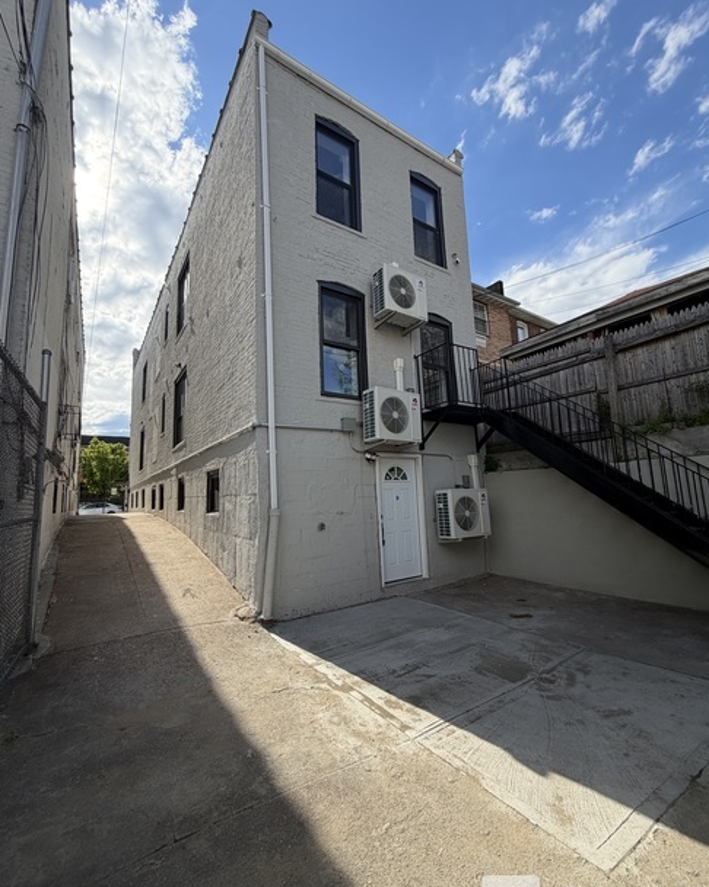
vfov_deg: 96.8
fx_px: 394
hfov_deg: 84.0
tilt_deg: +7.0
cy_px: 447
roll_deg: +2.1
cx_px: 353
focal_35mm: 15
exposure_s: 1/770
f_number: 2.2
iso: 32
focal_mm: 2.22
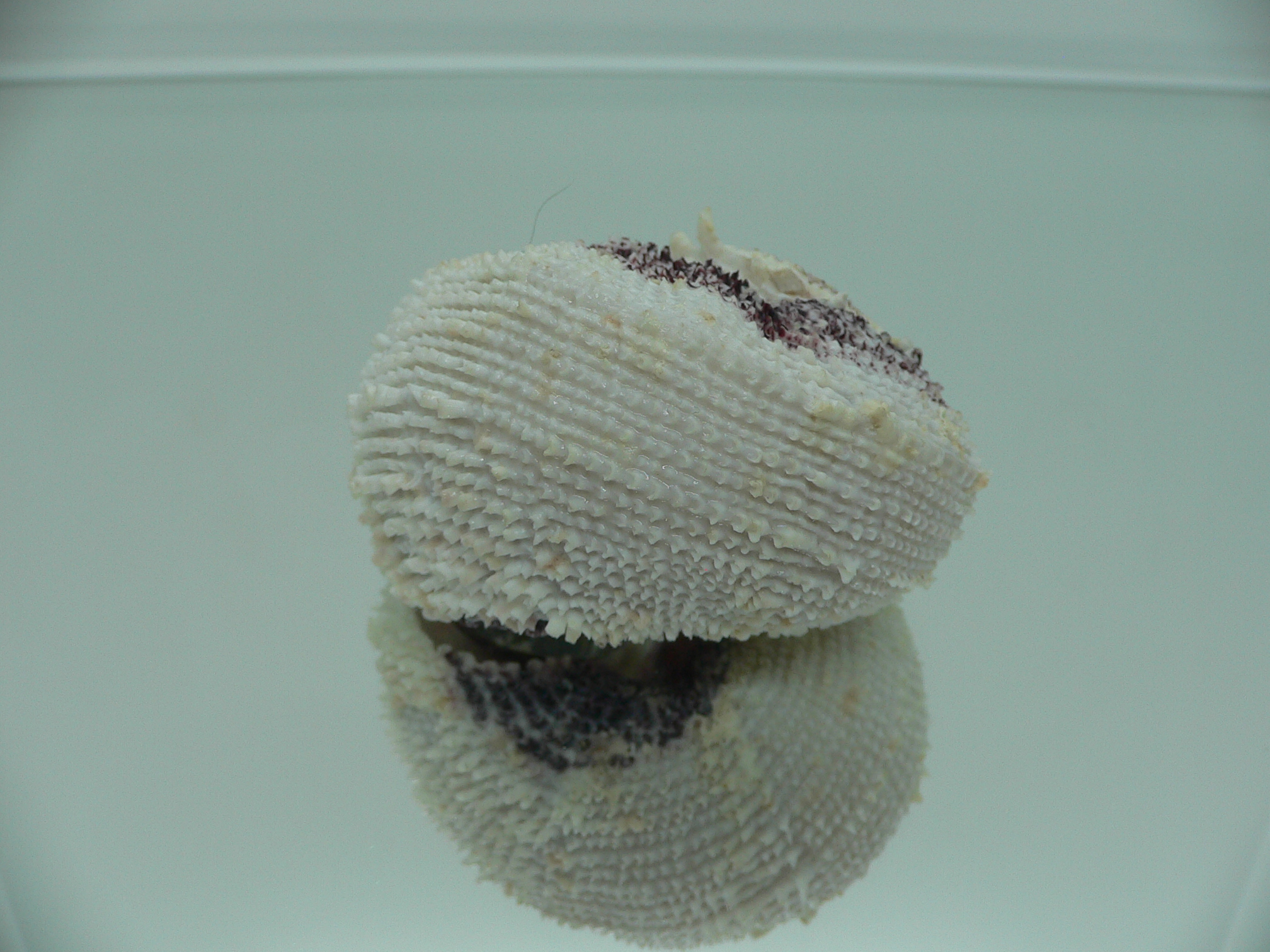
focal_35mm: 35
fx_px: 1284
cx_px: 635
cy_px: 476
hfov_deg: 52.6
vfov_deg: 40.7
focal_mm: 4.6
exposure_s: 1/60
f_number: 2.8
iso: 80
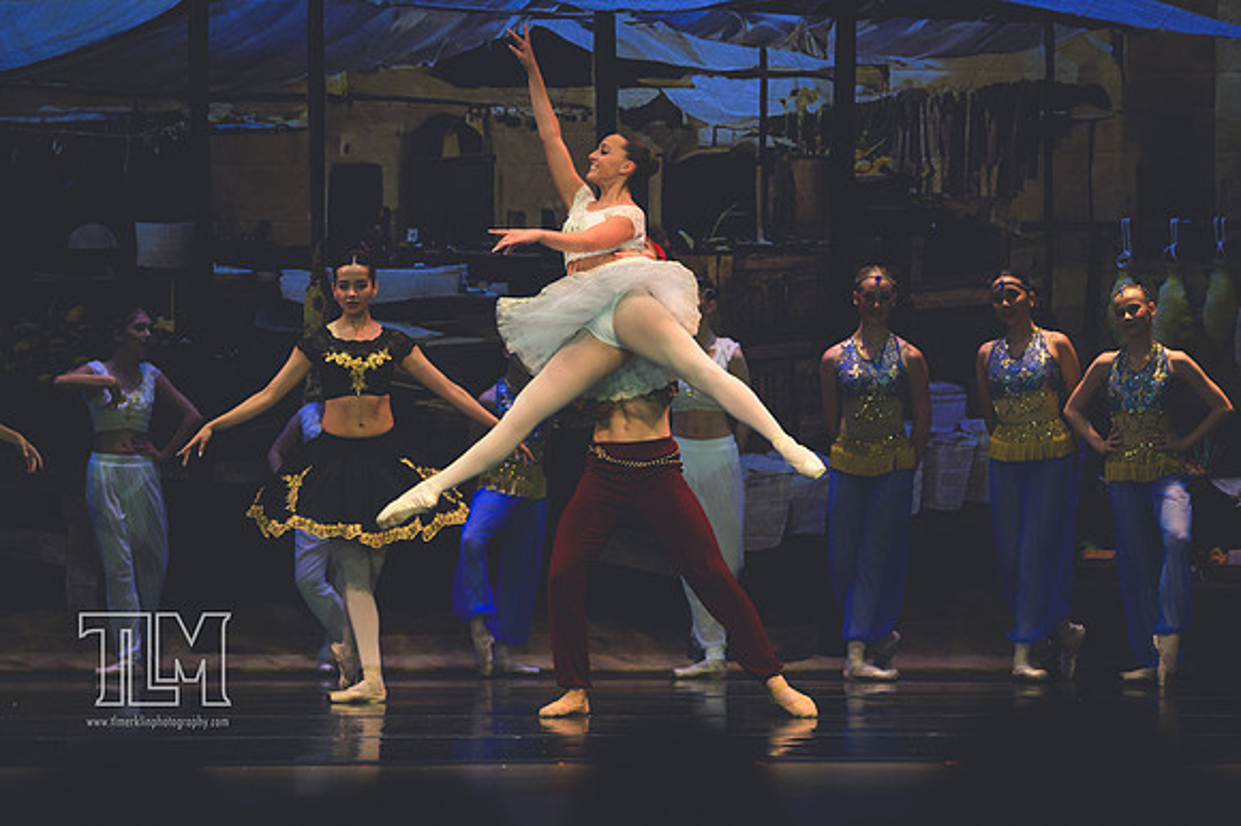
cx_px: 620
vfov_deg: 5.9
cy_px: 413
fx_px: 7993
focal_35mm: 232
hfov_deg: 8.9
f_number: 2.8
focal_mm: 155
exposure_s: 1/500
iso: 720
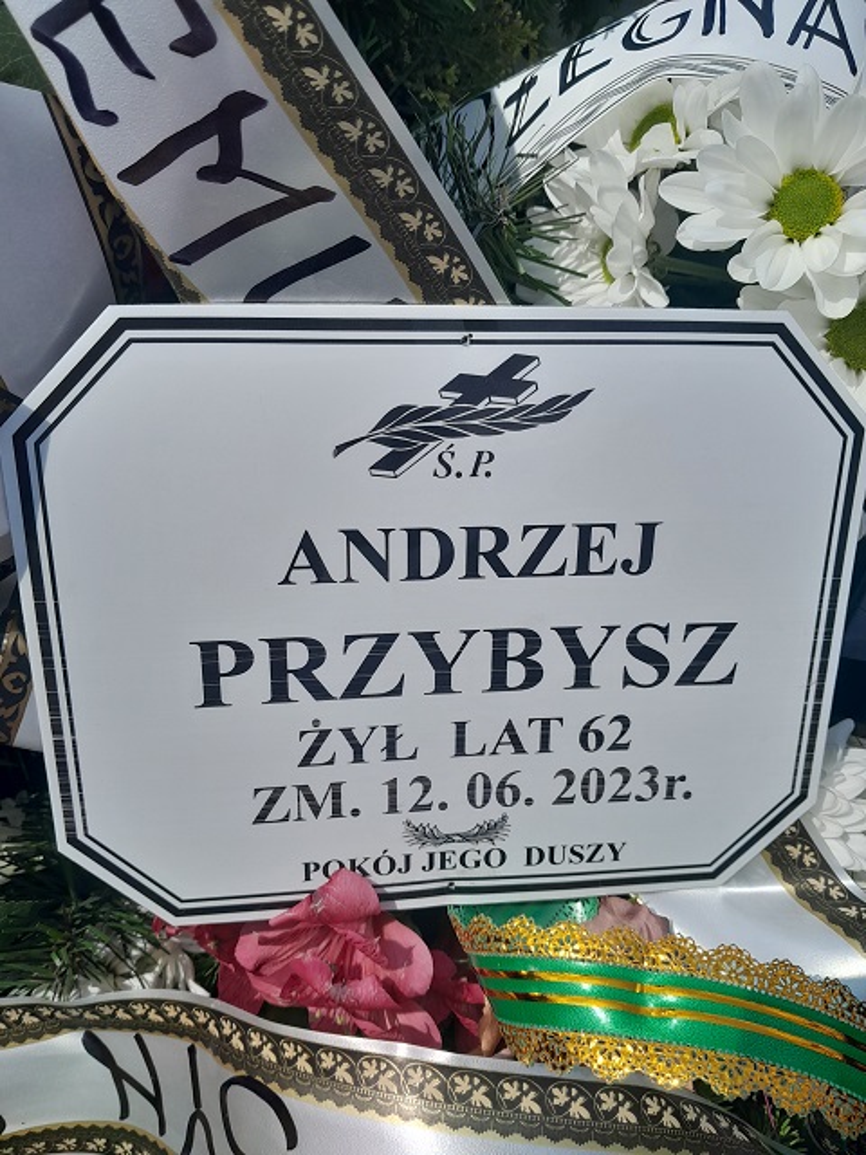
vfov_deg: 65.3
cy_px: 578
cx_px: 433
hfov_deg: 51.4
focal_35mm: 27
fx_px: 901
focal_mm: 4
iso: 40
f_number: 1.8
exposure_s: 1/1100
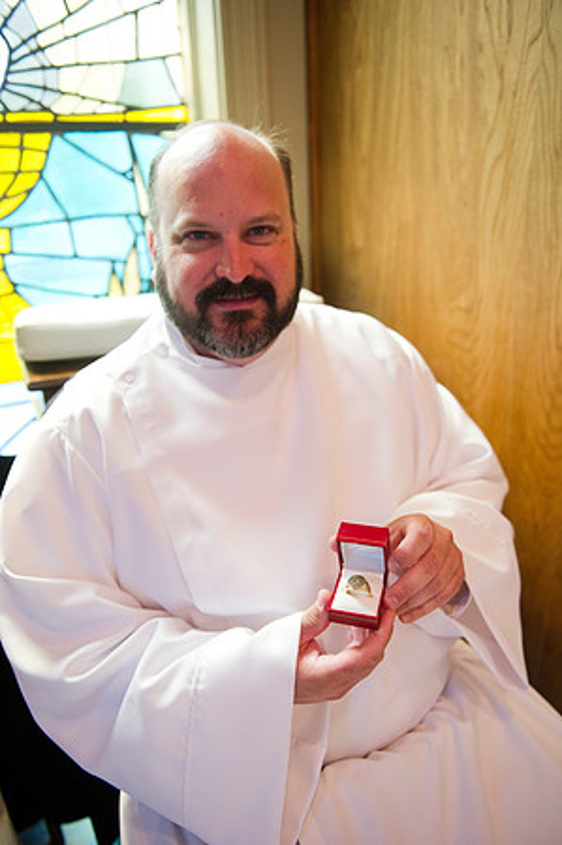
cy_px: 422
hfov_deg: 46.3
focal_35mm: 28
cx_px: 281
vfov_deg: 65.5
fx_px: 657
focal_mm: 28
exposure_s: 1/125
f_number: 2.8
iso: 2000
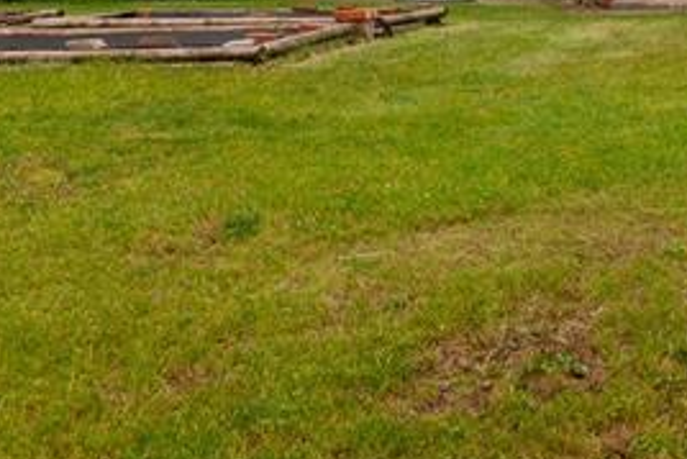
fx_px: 1241
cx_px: 848
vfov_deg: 18.3
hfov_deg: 26.9
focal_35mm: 65
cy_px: -250
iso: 400
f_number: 9
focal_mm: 17
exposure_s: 1/200
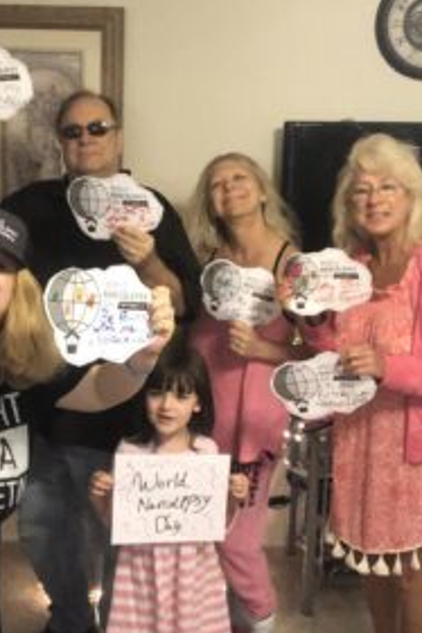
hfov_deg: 29.7
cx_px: 156
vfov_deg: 43.6
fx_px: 792
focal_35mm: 45
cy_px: 316
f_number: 2.2
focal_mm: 2.87
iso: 320
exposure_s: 1/40
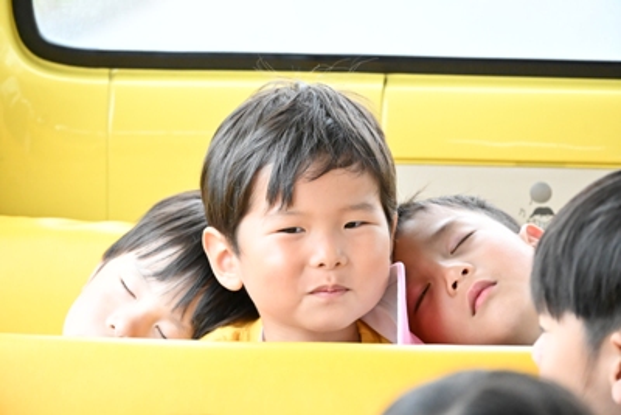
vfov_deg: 6.3
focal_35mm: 218
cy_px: 208
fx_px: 3753
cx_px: 310
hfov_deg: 9.5
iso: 6400
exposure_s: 1/1250
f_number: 5.6
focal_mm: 145
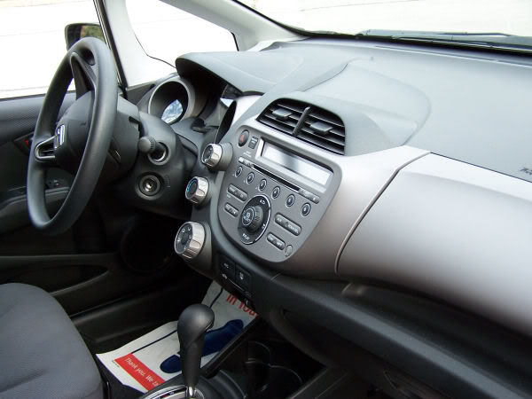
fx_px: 584
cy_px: 200
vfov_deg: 37.7
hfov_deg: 49.0
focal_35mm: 38
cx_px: 266
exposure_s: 1/90
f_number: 2.8
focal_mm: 6.3
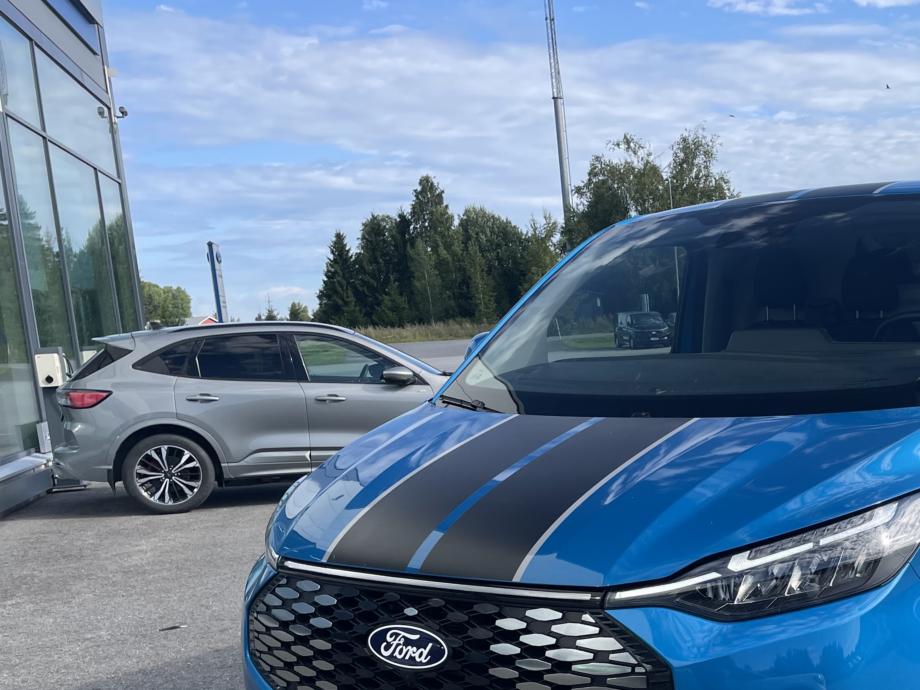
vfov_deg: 30.8
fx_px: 1222
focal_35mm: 46
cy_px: 537
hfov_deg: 38.9
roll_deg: +3.3
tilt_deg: -9.7
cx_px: 794
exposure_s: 1/2212
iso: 32
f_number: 1.6
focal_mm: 4.2
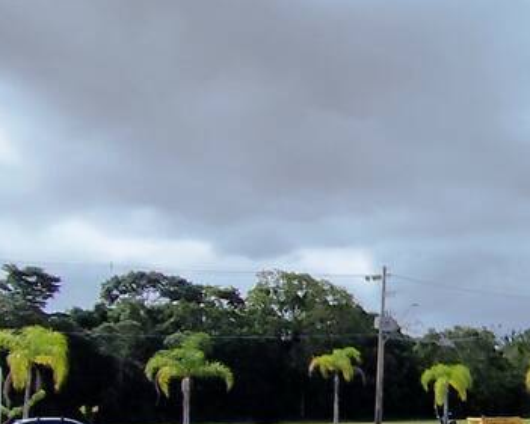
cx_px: 782
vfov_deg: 23.3
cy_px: 376
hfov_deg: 23.8
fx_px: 1004
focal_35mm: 64
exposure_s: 1/3399
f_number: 2.2
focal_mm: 1.65
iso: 50
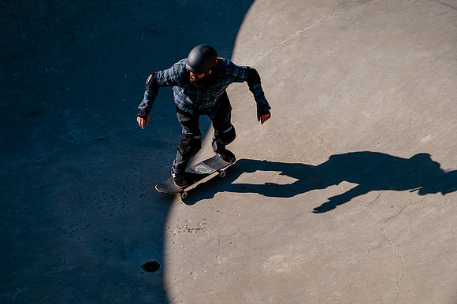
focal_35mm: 77
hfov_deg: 26.2
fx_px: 981
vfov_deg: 17.6
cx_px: 185
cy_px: 123
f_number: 9
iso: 200
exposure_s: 1/500
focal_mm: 65
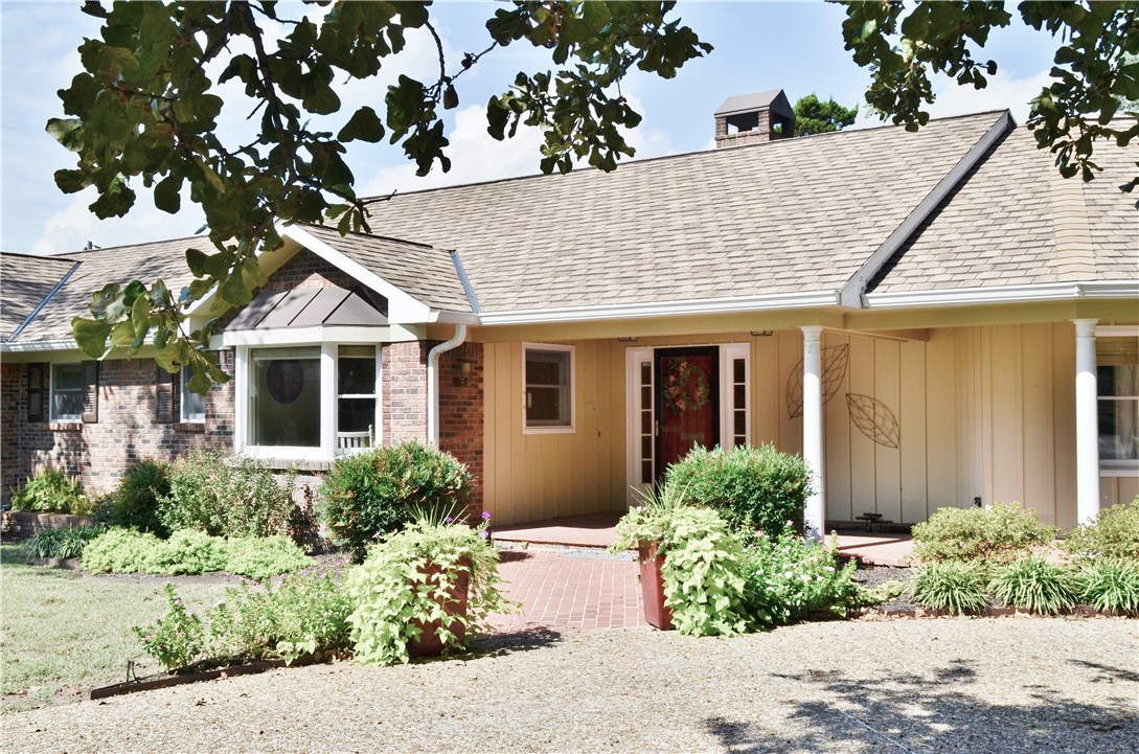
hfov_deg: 51.4
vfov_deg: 35.3
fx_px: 1184
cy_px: 377
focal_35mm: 38
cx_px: 570
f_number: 11
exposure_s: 1/500
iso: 200
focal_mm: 25
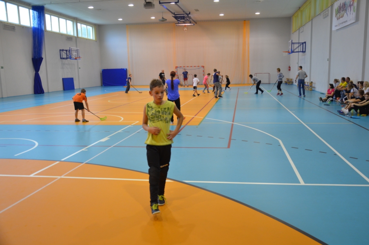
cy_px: 122
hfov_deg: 57.3
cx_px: 184
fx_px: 338
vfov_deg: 39.8
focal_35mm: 33
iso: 800
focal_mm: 22
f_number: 4
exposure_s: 1/60
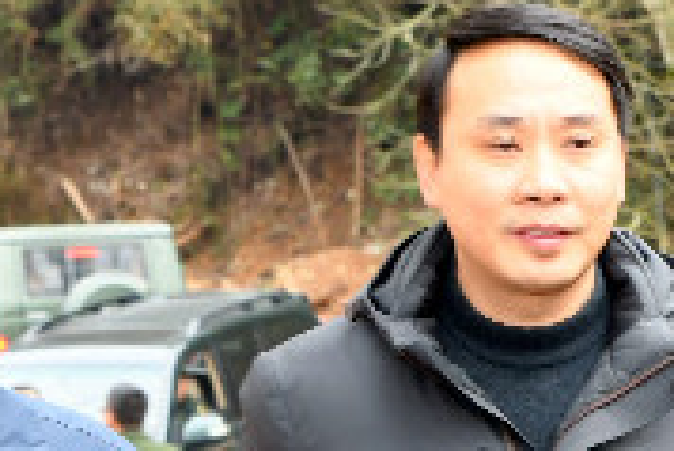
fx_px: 5171
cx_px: 1075
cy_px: 743
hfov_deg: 7.3
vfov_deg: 4.9
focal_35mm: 276
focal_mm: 48
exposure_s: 1/125
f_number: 5.6
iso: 320
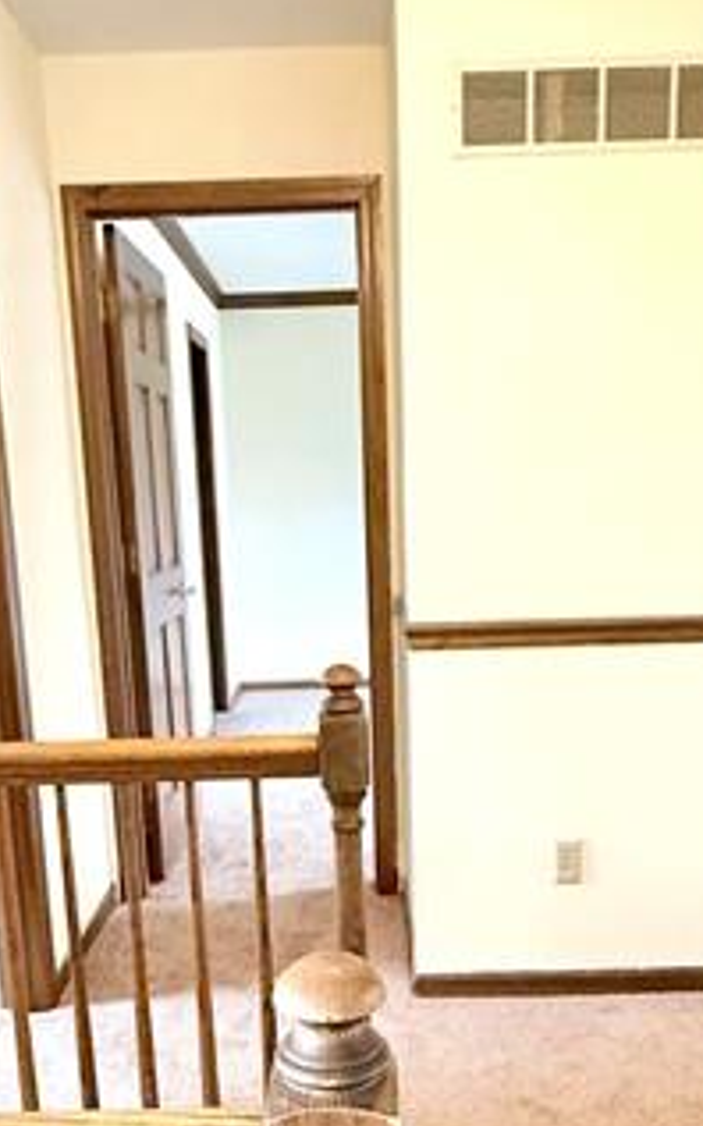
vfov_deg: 52.9
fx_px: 1104
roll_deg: +1.6
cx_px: 359
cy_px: 753
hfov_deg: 35.3
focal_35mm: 36
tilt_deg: -12.2
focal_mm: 2.22
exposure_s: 1/60
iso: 800
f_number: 2.2
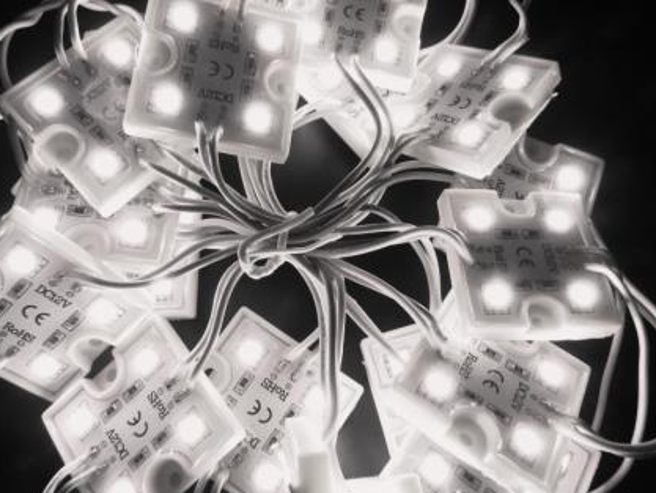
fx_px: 550
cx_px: 343
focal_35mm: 29
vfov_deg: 48.2
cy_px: 239
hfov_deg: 61.6
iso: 100
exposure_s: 1/160
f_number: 4
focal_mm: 4.9
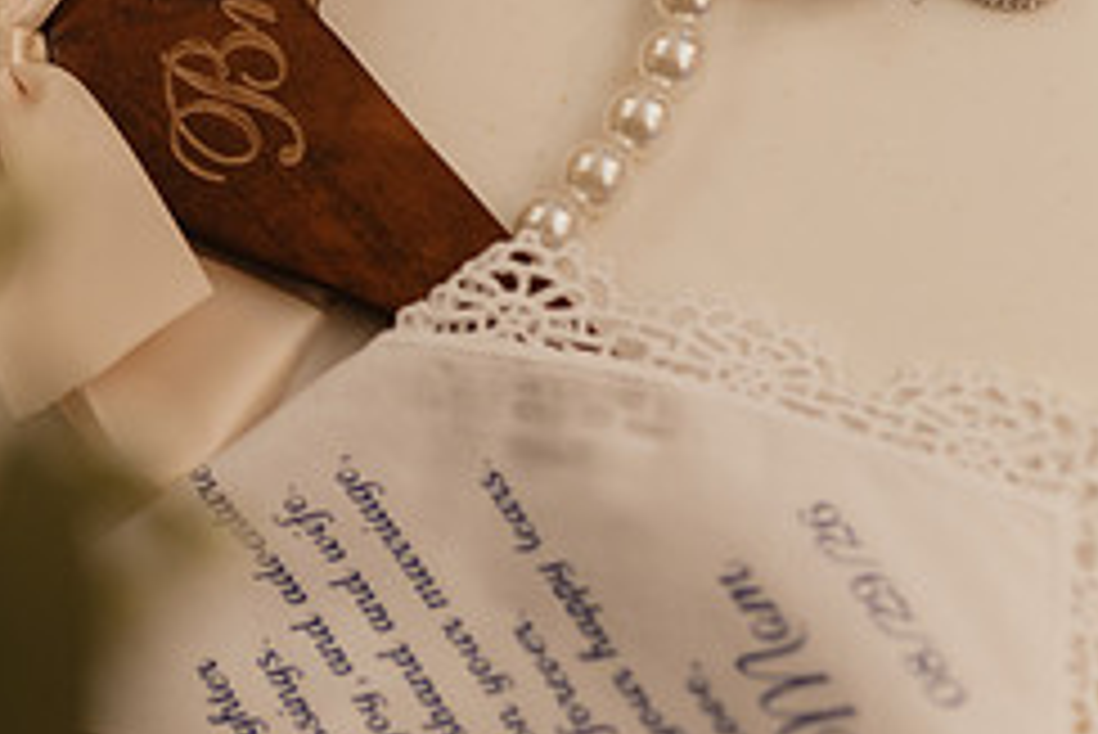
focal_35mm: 87
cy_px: 71
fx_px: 2655
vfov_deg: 15.5
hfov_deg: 22.9
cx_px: 168
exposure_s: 1/125
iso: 320
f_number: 2.2
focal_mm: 35
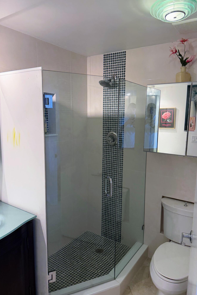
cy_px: 148
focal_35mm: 25
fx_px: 205
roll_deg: -1.2
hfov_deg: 51.2
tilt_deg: -8.1
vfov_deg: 71.5
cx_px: 107
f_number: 1.78
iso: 160
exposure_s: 1/60
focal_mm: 6.76
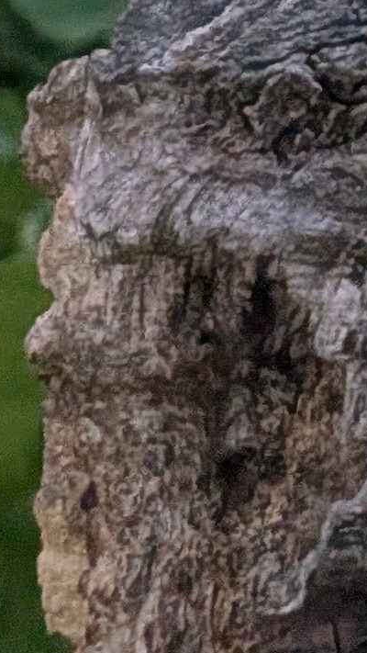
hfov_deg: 6.9
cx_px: 1338
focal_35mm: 147
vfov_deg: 11.1
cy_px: -1133
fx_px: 2543
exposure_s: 1/5618
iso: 27
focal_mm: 4.53
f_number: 1.7
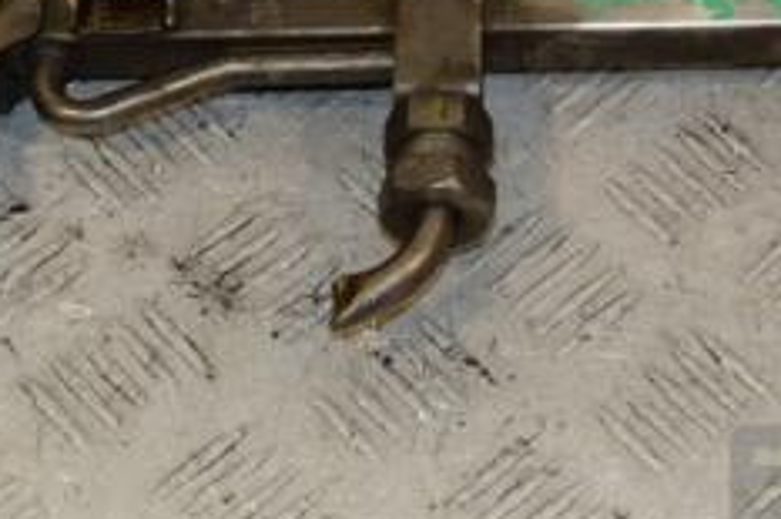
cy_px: 30
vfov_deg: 10.1
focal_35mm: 135
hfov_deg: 15.0
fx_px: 2933
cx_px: 667
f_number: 7.1
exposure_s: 1/200
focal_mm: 35
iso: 800
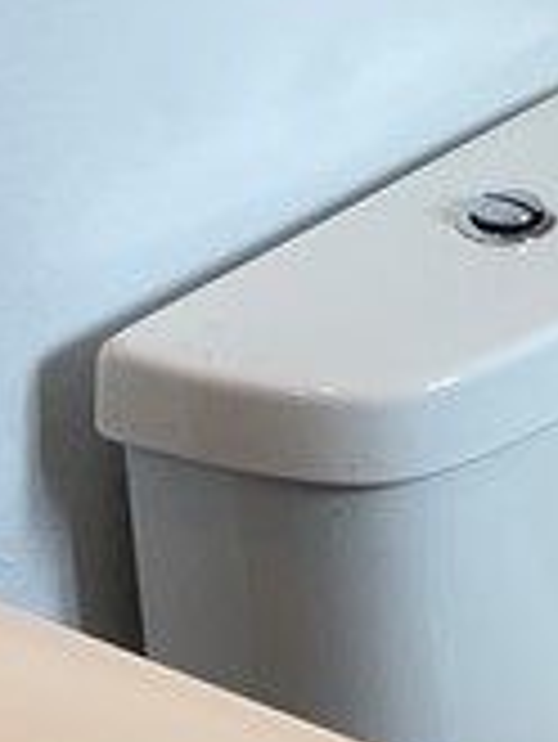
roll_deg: -0.4
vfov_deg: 11.7
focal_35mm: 155
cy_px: -630
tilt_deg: -9.5
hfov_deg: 9.4
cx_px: 747
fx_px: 3327
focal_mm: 5.1
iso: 64
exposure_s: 1/120
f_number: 1.6
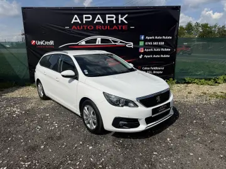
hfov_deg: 71.6
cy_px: 84
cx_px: 113
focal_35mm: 24
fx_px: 157
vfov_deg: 56.8
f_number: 1.78
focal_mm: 6.76
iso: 80
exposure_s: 1/10309
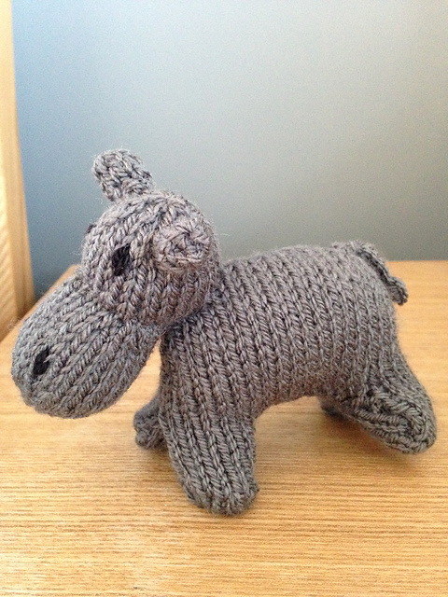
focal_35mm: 33
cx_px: 224
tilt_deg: -19.4
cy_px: 298
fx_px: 569
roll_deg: +0.8
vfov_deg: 55.4
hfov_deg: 42.9
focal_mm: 4.12
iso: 500
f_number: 2.4
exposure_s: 1/15
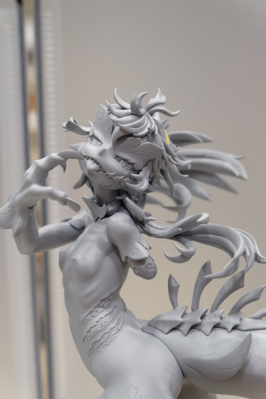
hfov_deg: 18.2
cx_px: 133
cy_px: 200
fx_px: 832
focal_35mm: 75
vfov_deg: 27.0
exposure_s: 1/56
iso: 3200
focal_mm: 50
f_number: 5.6
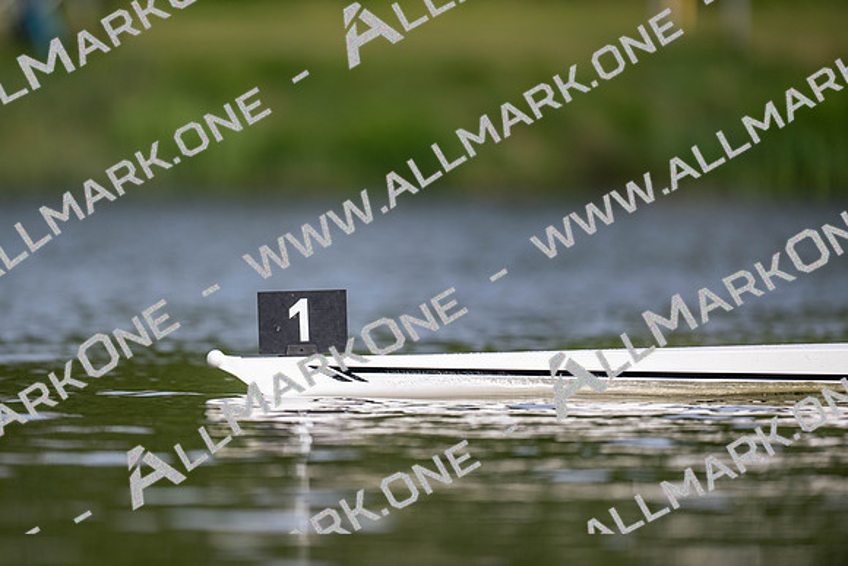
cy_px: 283
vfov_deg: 2.3
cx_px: 424
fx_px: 14136
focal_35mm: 600
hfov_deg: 3.4
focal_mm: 600
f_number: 4
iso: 280
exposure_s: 1/2500
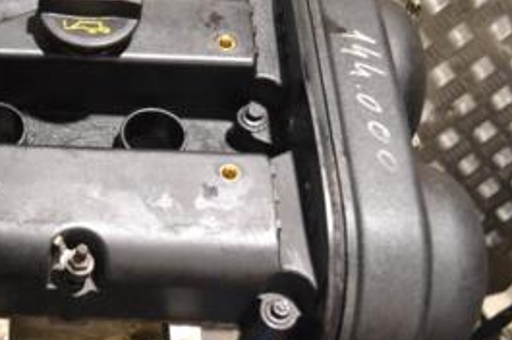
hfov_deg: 27.5
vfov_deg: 20.0
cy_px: 197
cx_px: -35
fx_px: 966
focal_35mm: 68
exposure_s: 1/80
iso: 3200
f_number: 4.5
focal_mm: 20
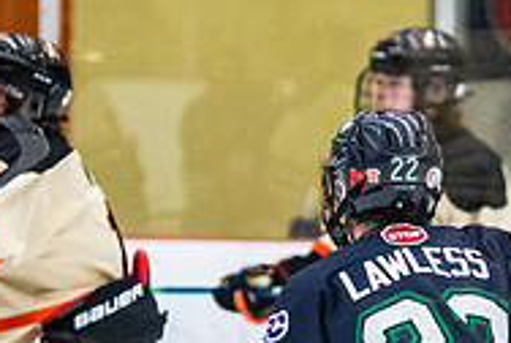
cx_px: 438
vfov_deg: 2.0
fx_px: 9568
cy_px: 416
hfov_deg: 3.1
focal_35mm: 673
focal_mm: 120
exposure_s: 1/640
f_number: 2.8
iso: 2200
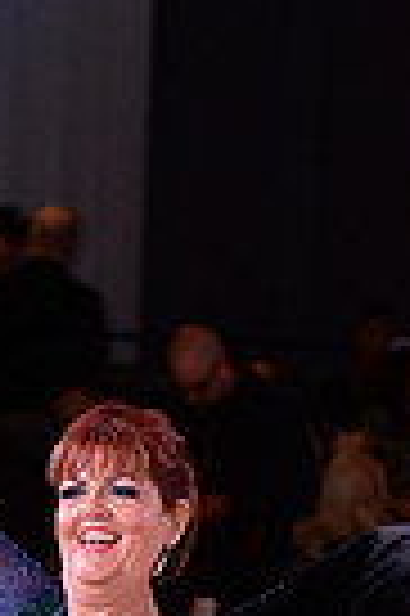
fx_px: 9076
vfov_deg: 3.9
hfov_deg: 2.6
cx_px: 191
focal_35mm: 530
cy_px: 971
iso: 2000
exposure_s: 1/250
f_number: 5
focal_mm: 125
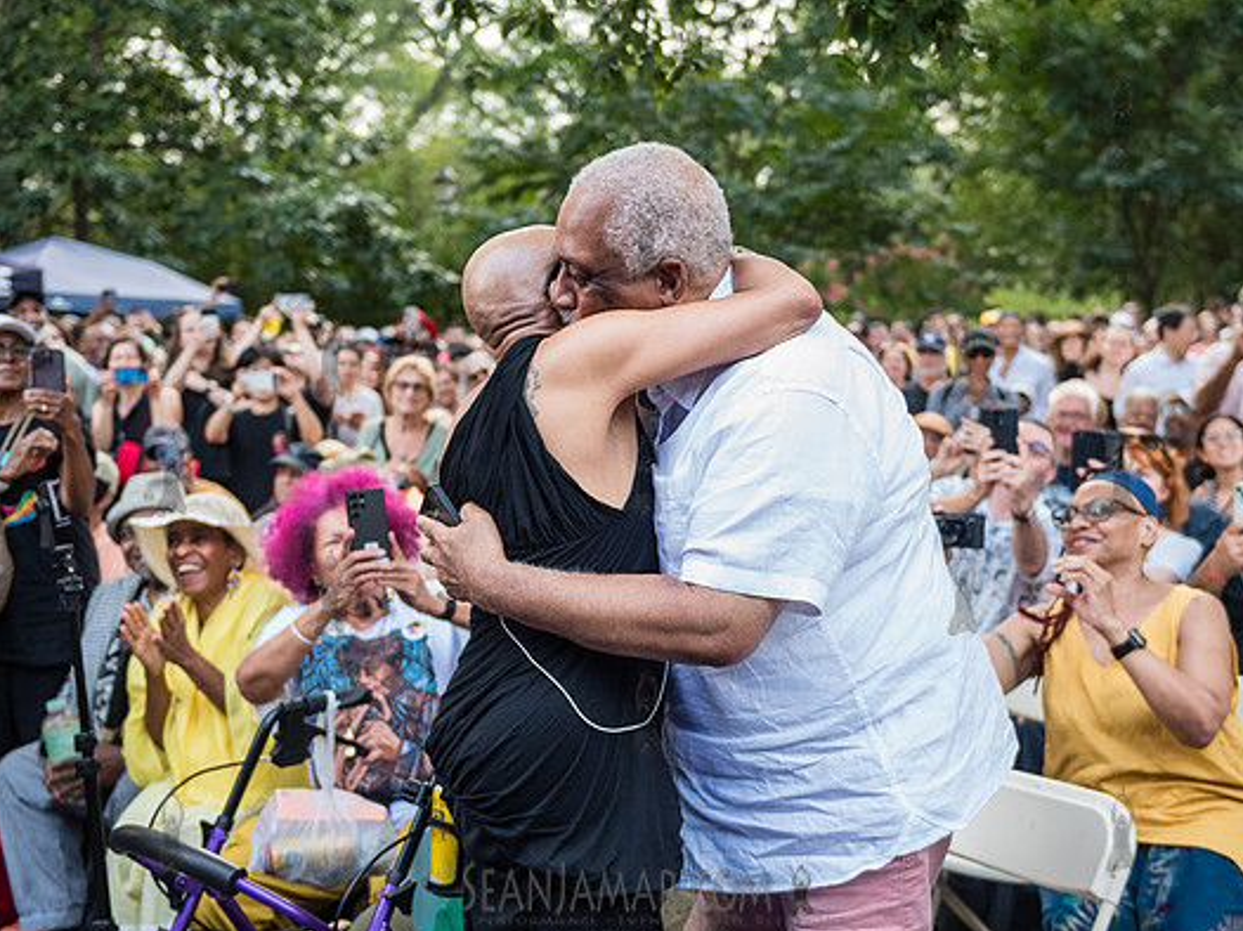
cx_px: 680
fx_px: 1723
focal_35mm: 48
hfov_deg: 39.6
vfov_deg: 30.2
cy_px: 478
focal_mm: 34
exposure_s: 1/500
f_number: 2.8
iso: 2000
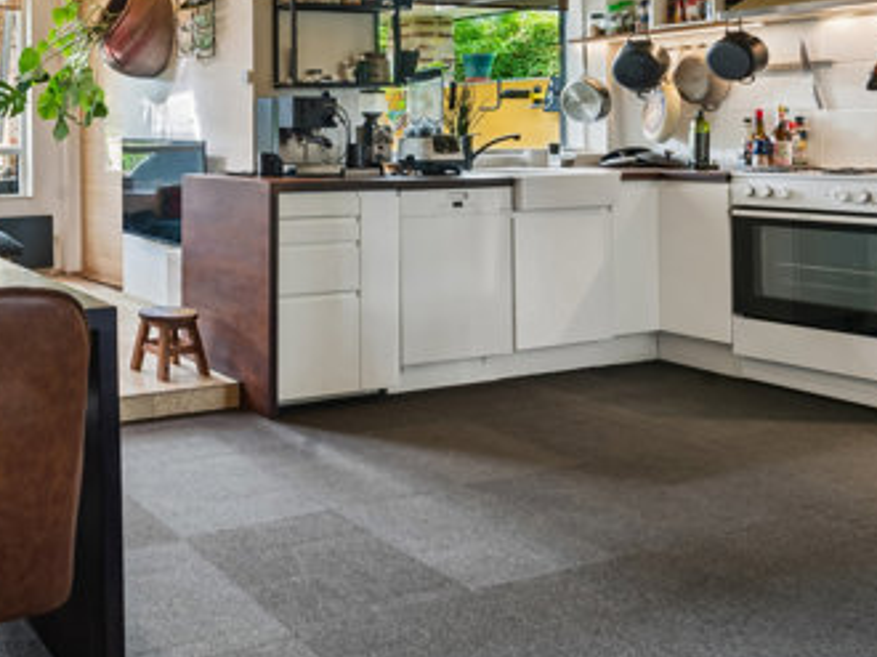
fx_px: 886
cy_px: 140
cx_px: 24
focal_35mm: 35
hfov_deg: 45.5
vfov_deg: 39.2
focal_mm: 15
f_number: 10
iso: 200
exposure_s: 1/2
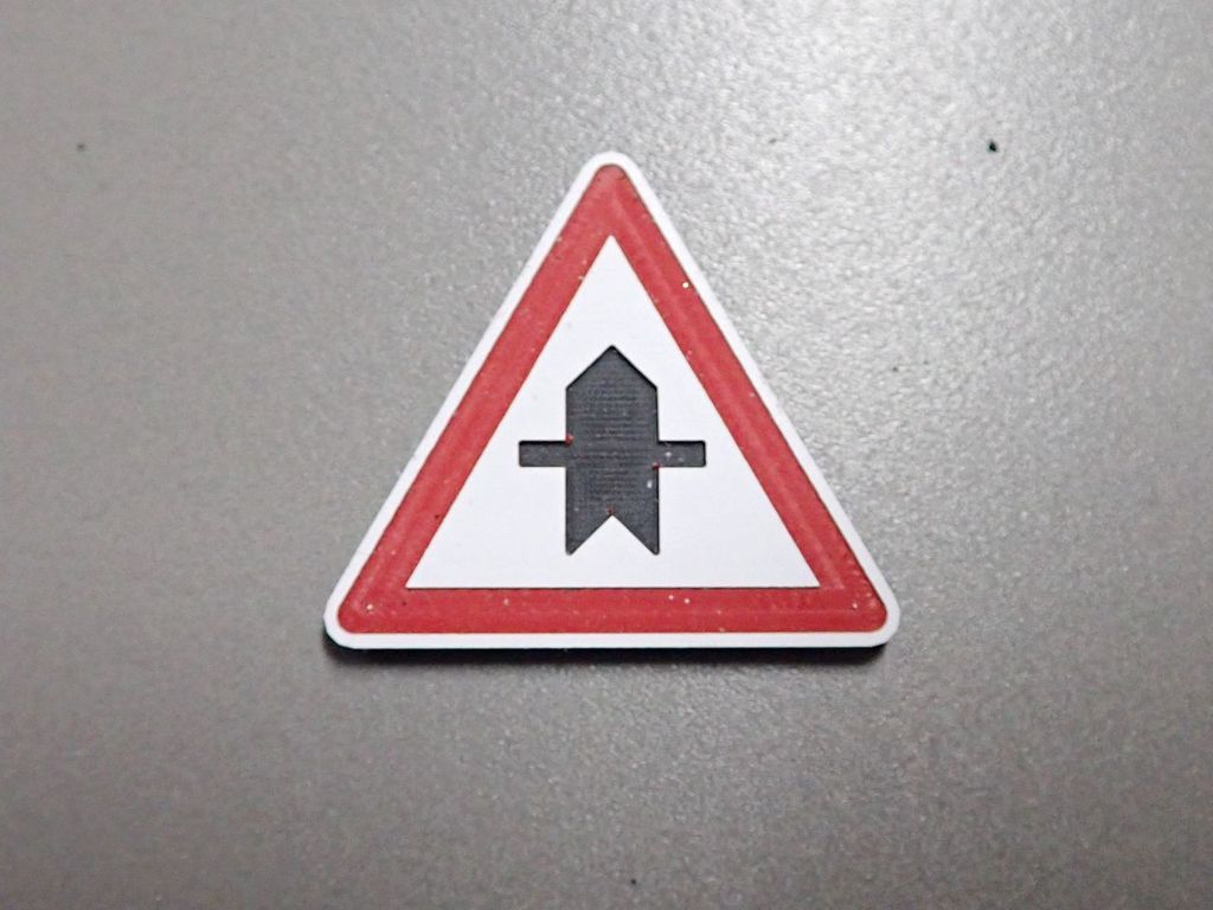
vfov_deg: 46.8
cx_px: 606
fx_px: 1051
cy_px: 455
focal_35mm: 30
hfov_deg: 60.0
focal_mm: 5.5
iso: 640
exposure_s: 1/160
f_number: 2.3
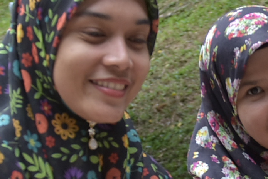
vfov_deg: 6.9
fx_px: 1492
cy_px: 178
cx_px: 292
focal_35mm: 200
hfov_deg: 10.2
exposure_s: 1/320
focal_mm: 31
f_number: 4.5
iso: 200
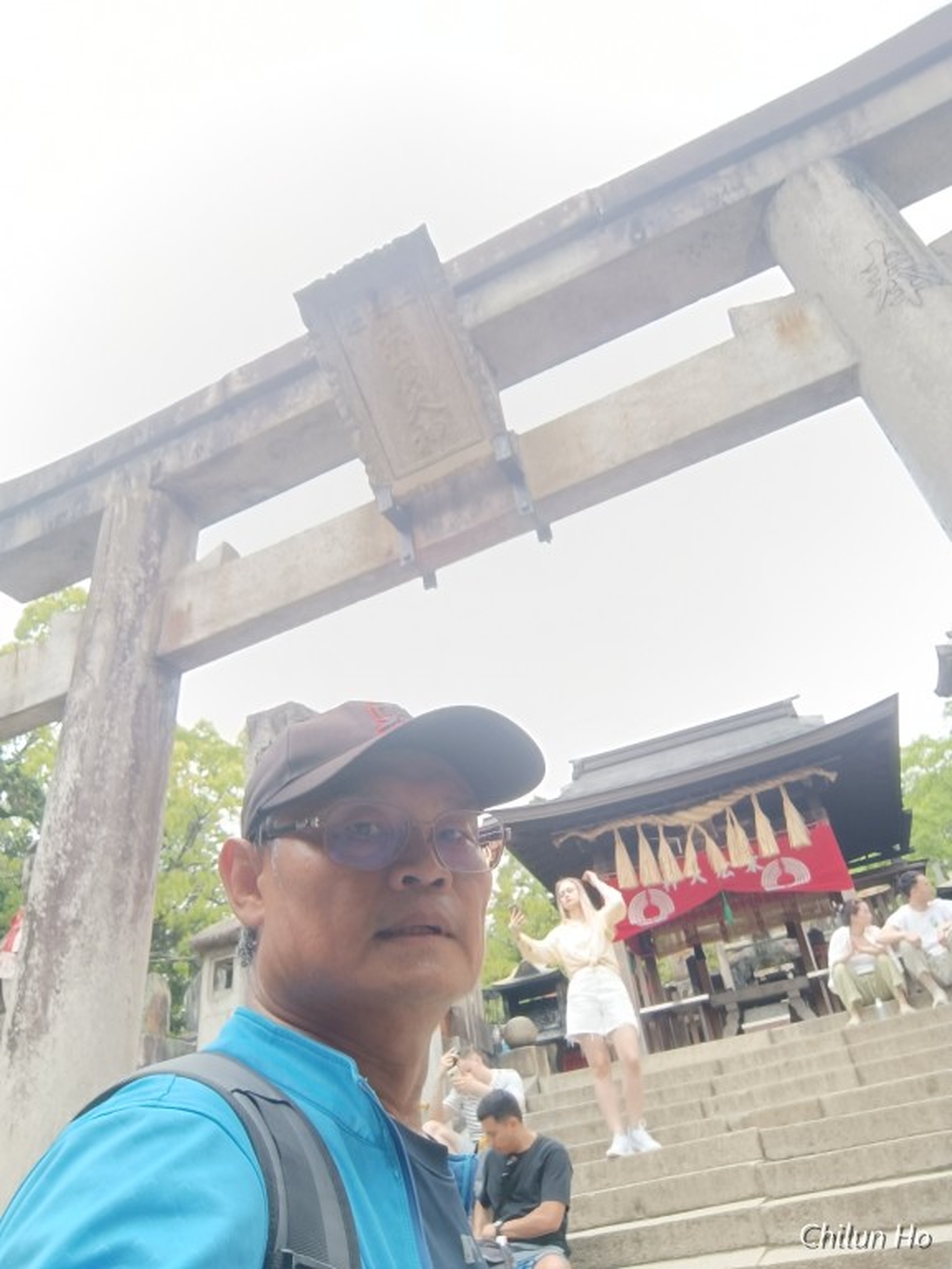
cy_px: 634
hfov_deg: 56.8
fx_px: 880
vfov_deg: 71.6
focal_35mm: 24
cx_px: 476
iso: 83
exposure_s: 1/50
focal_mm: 3.24
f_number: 2.45
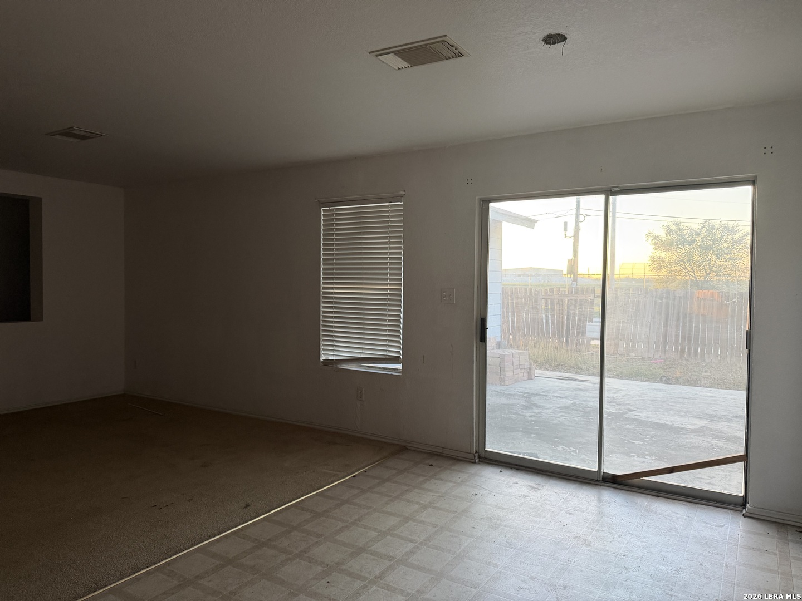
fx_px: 556
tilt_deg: -1.2
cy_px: 300
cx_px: 401
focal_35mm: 24
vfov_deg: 56.8
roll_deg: -0.1
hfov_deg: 71.6
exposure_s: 1/60
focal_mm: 6.76
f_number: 1.78
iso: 320
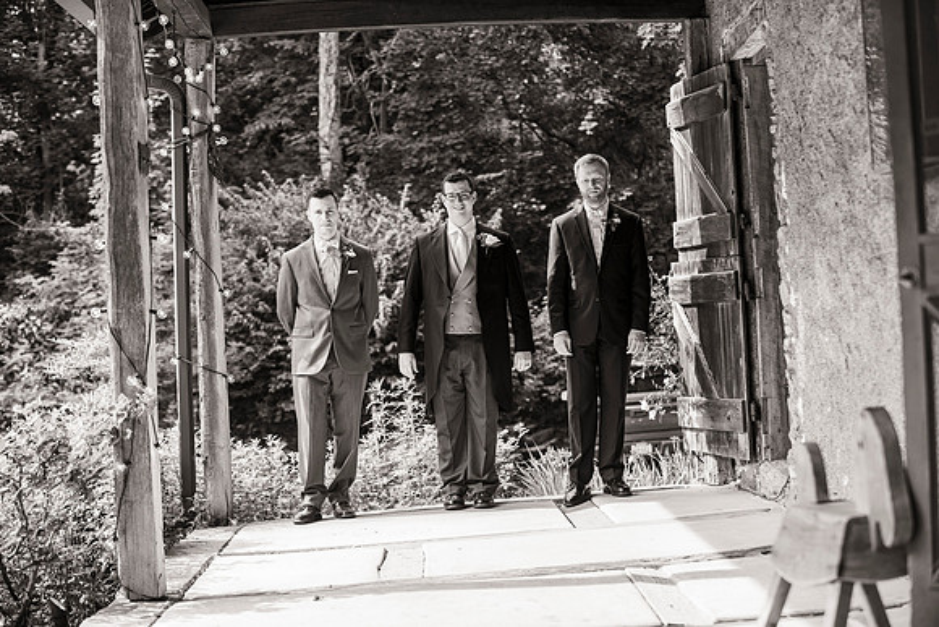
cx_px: 470
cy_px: 314
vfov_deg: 18.2
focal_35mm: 75
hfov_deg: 27.0
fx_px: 1957
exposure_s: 1/500
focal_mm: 75
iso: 400
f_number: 3.5
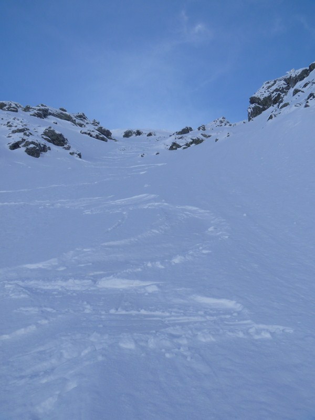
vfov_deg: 52.6
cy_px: 210
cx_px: 158
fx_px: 425
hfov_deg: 40.7
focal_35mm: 35
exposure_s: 1/400
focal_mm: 6.3
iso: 80
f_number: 5.6
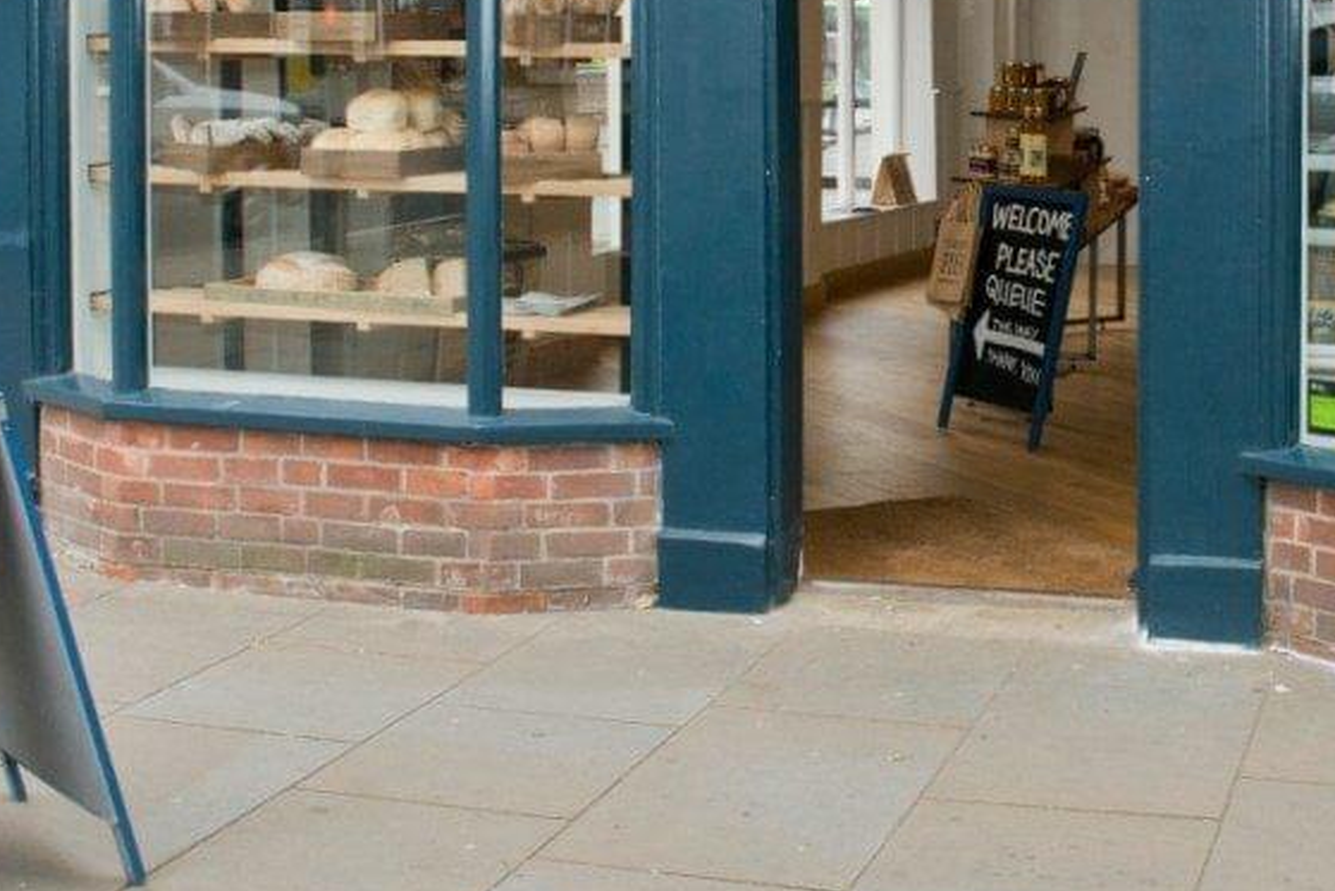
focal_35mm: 44
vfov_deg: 29.5
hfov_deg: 42.5
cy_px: 130
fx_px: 1632
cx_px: 1070
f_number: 10
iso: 800
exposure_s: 1/160
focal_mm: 24
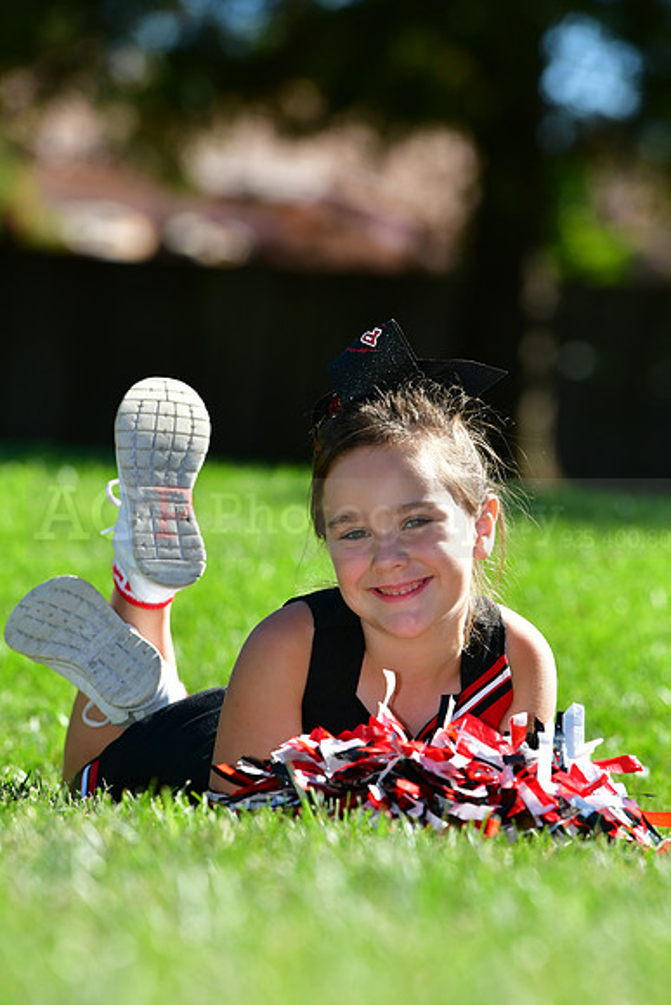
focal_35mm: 285
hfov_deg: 4.8
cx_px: 336
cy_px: 502
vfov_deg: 7.2
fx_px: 7963
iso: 400
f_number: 4.5
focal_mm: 190
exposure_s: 1/1600
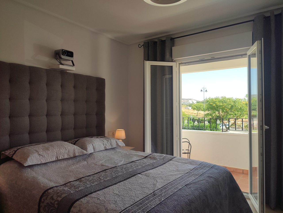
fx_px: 204
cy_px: 106
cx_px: 142
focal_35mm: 25
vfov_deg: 54.9
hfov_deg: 69.4
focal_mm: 6.04
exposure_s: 1/228
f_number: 1.9
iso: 50
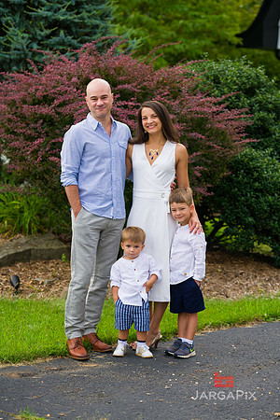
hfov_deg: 12.2
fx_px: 1307
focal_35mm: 112
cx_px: 140
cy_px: 210
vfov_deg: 18.3
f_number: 4
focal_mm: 112
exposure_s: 1/800
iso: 200
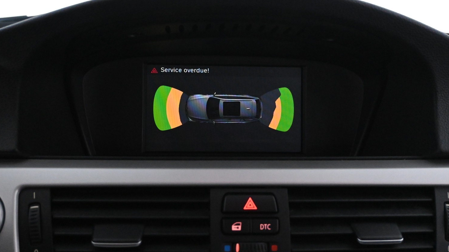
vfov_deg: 29.0
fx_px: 488
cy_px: 112
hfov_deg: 49.4
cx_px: 227
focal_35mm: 41
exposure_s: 1/80
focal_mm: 24
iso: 6400
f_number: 4.5
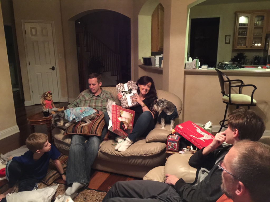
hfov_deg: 61.7
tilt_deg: -12.0
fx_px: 226
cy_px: 101
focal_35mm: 29
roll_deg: +0.8
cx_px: 135
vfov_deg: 48.2
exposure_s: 1/4
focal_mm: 4.15
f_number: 2.2
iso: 100
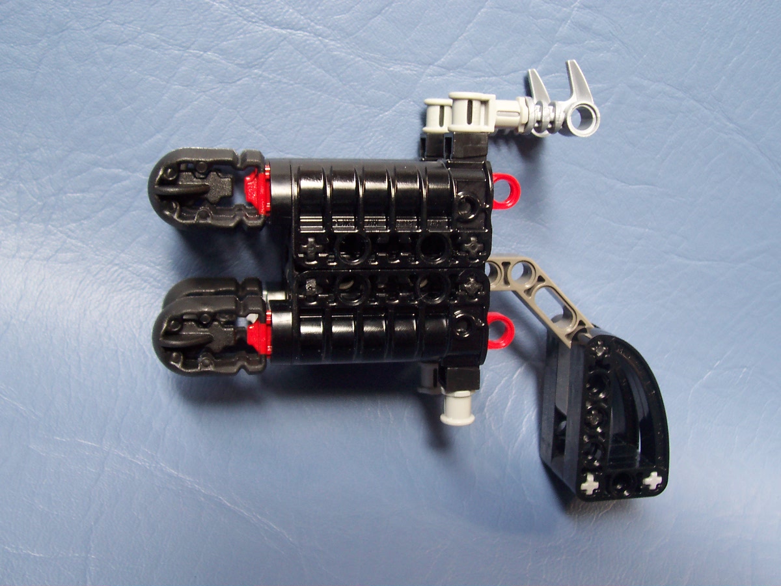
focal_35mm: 37
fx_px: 835
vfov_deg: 38.7
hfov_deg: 50.1
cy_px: 293
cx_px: 390
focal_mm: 5.6
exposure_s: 1/30
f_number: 2.8
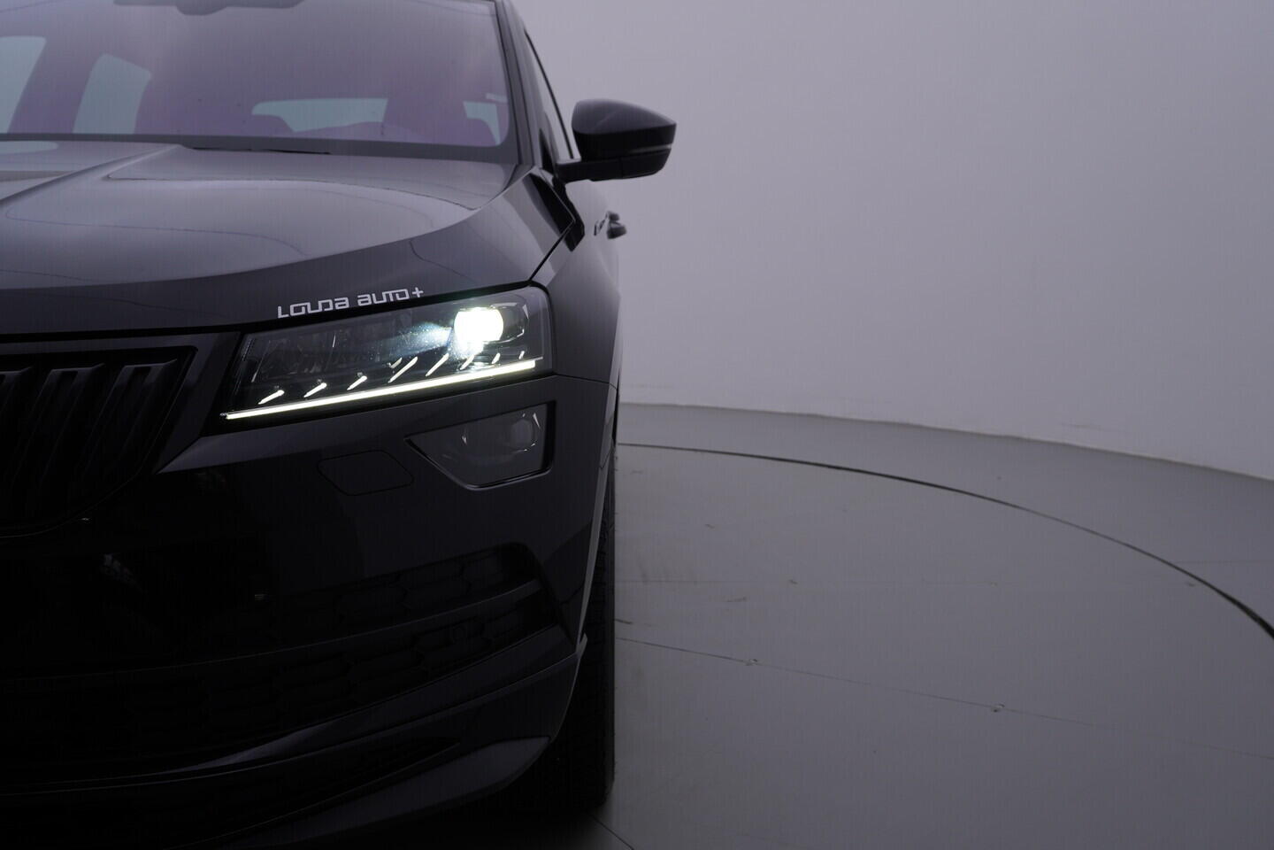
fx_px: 1274
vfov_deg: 36.9
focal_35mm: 36
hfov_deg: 53.1
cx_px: 637
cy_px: 425
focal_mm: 24
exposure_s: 1/125
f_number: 5
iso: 125
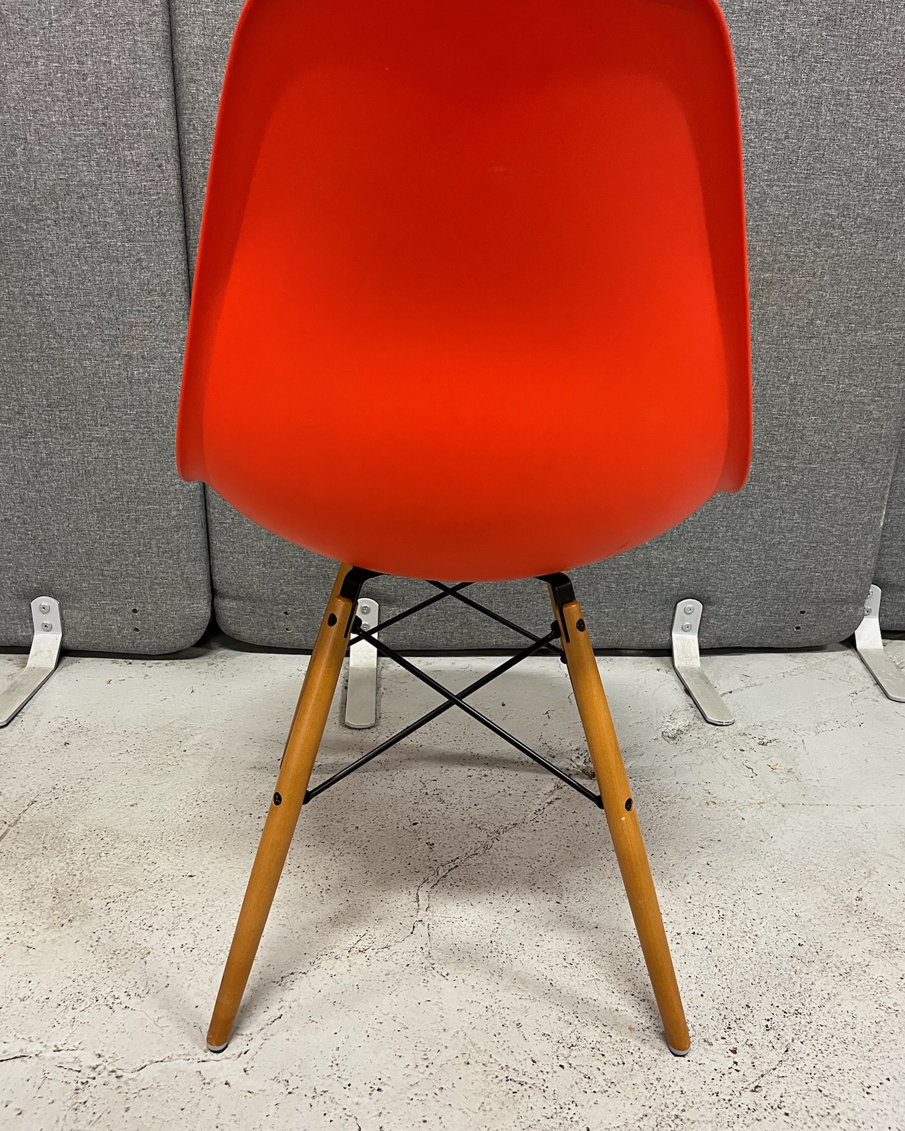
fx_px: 937
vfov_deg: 62.1
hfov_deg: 51.5
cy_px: 518
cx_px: 460
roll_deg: -0.8
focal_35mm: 28
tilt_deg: -19.0
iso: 160
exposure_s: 1/50
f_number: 1.6
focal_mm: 5.1
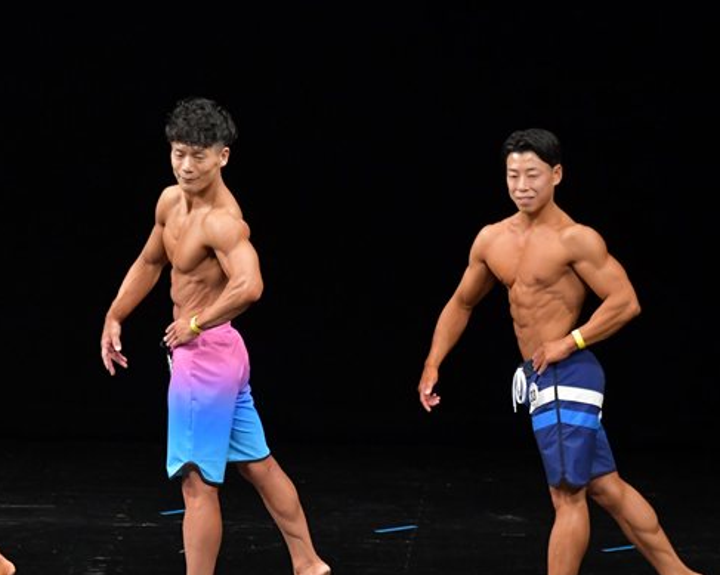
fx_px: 7156
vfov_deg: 4.6
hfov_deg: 5.8
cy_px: 356
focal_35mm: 336
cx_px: 187
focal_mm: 150
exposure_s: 1/400
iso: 3200
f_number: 5.6
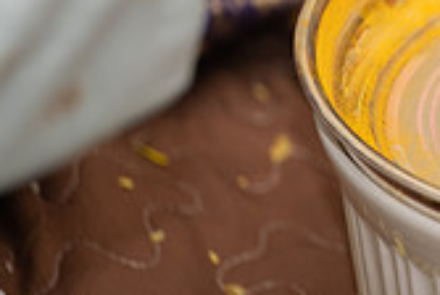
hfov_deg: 3.0
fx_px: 8497
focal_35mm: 694
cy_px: -20
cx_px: 714
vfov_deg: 2.0
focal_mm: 200
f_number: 2.8
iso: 500
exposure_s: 1/200
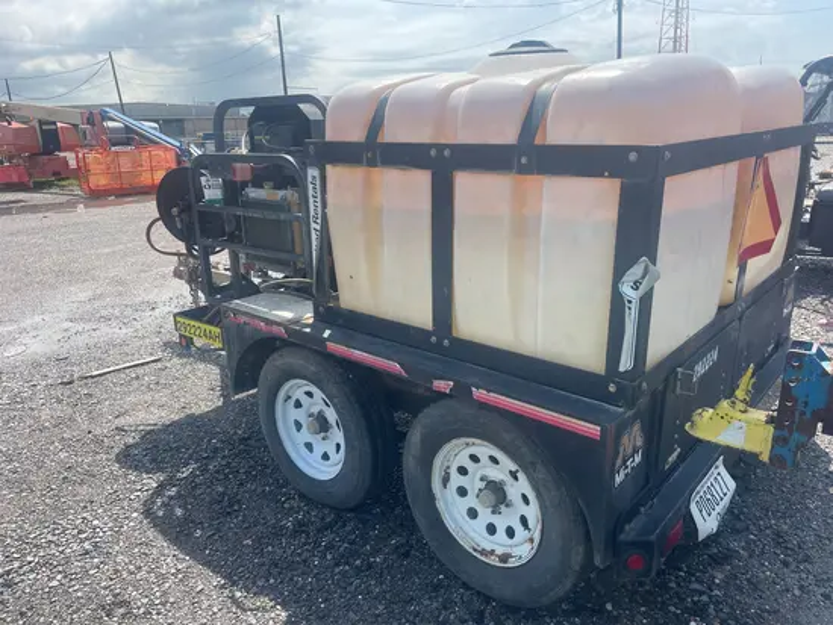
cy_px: 312
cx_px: 416
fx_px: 626
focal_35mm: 26
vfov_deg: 53.1
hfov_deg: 67.3
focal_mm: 4.2
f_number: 1.6
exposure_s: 1/2053
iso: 32
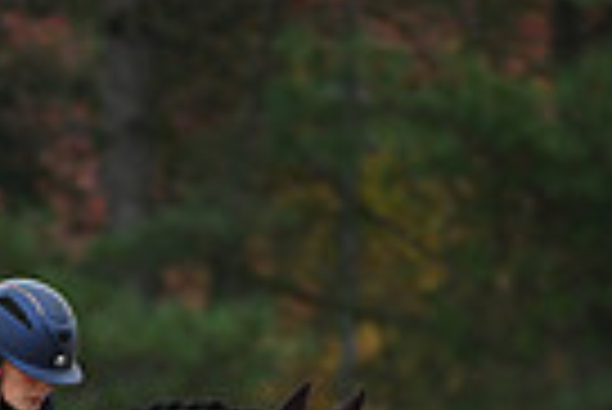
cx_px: -58
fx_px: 17426
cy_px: 854
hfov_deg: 2.0
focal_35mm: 1024
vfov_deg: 1.3
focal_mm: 240
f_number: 4.5
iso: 1600
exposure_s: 1/1250
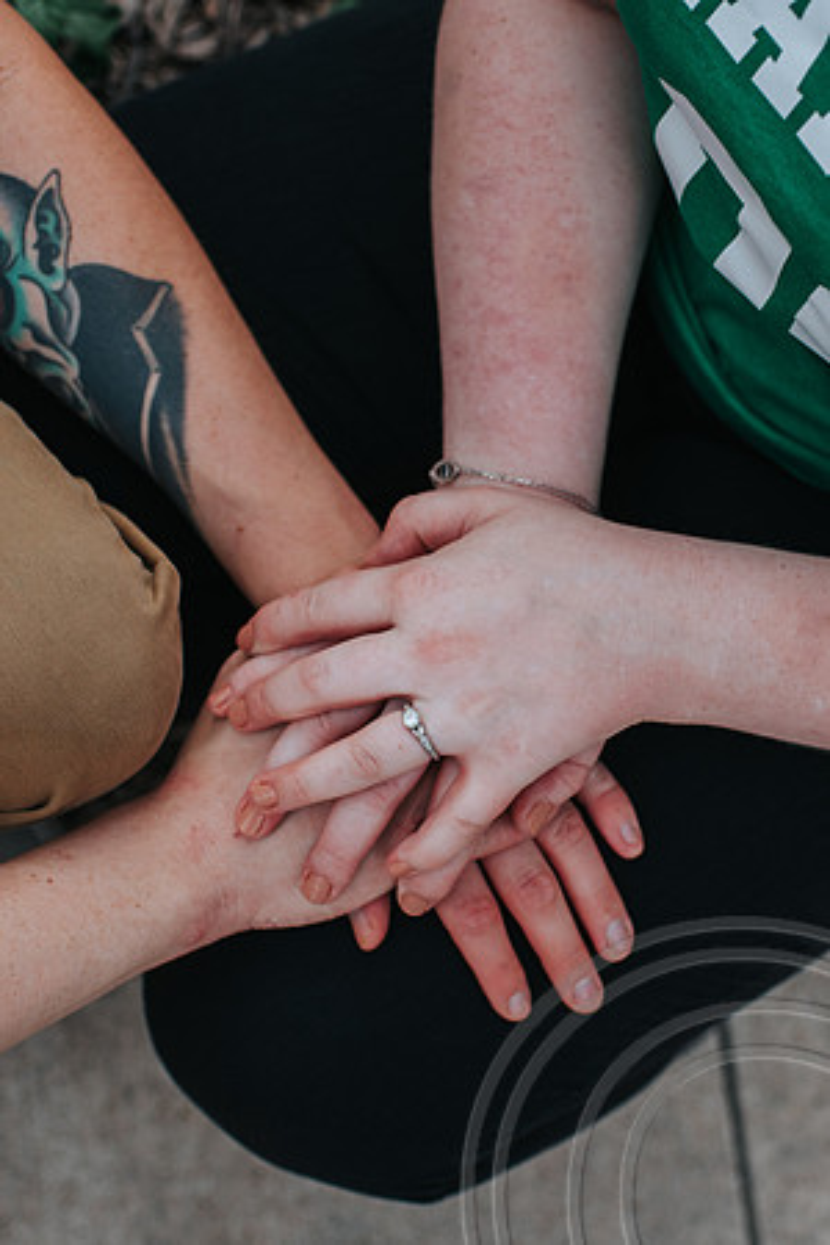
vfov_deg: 37.9
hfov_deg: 25.7
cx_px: 481
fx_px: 1814
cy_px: 622
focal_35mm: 52
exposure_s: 1/800
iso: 560
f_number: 3.2
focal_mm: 35
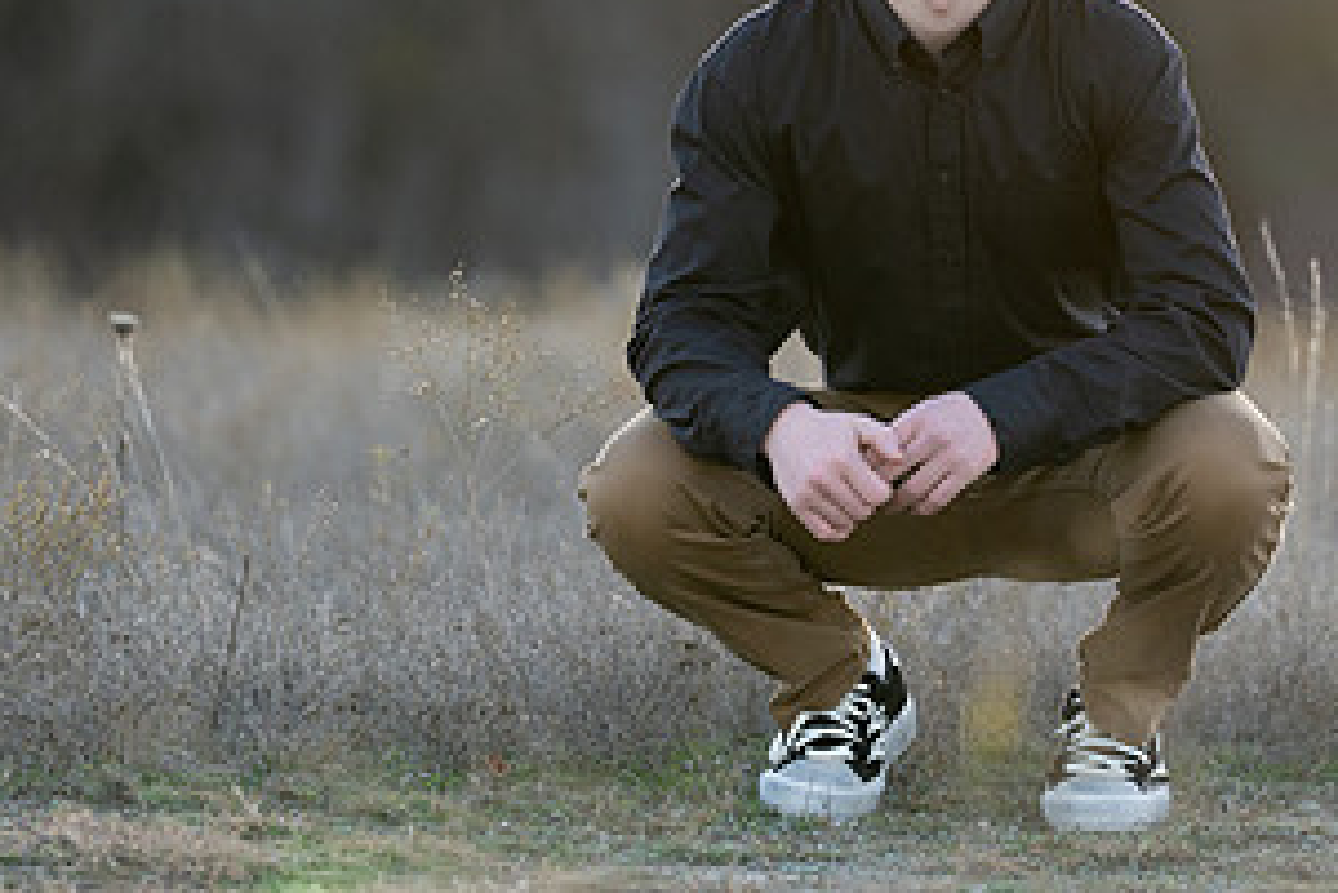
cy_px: 131
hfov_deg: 6.2
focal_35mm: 333
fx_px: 12382
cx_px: 956
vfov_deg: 4.1
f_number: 2.8
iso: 320
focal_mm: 173
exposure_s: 1/320
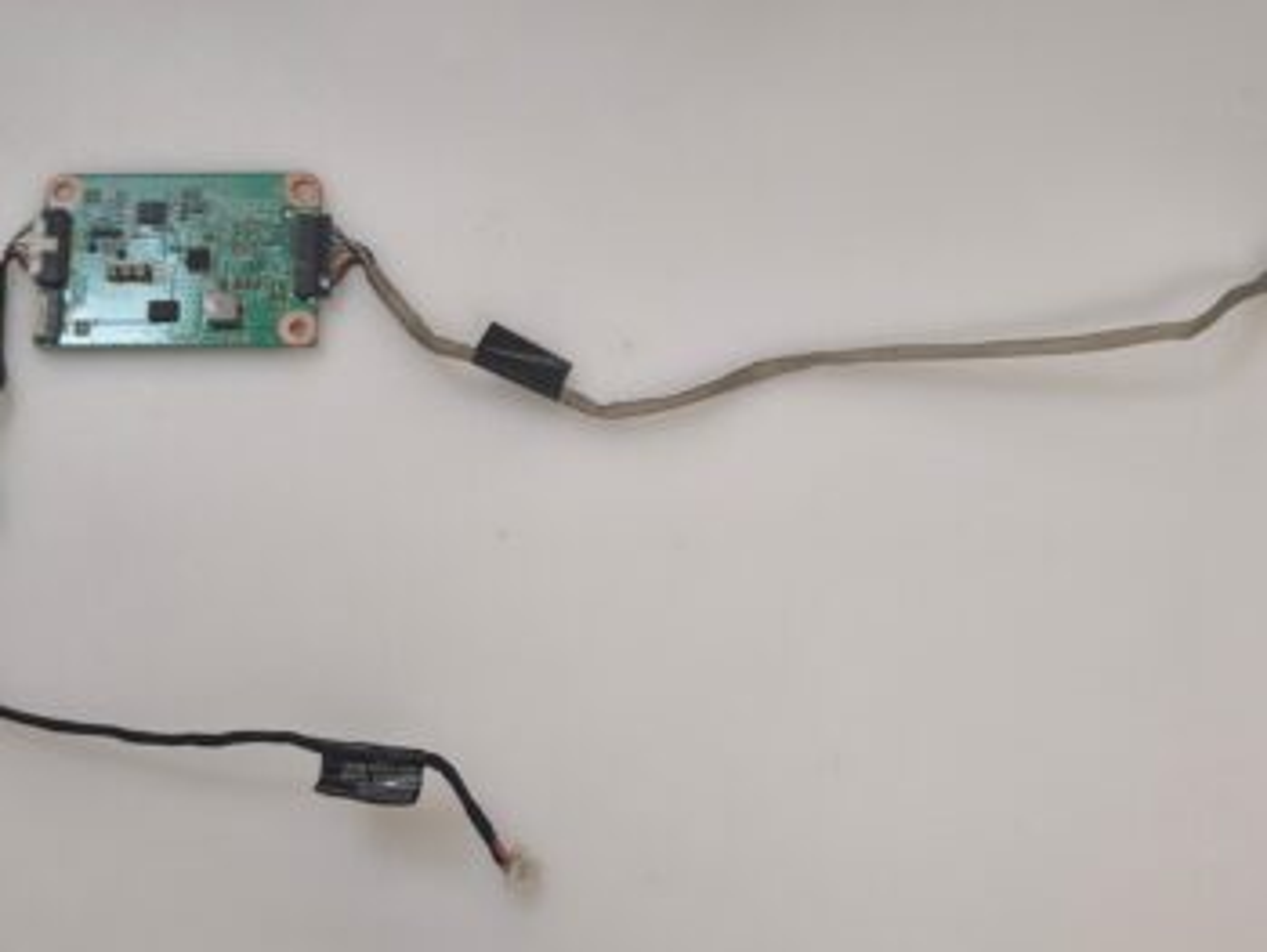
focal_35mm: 35
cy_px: 476
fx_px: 1282
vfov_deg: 40.7
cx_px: 634
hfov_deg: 52.6
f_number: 1.6
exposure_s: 1/50
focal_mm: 6.57
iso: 320
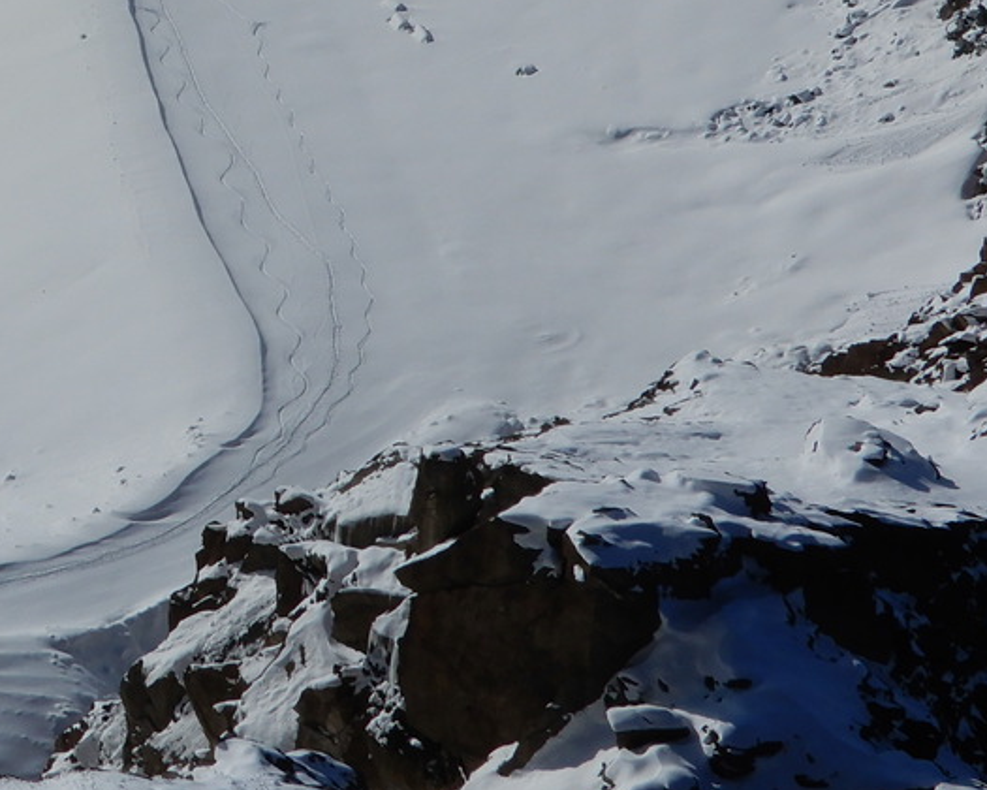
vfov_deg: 15.1
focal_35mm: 100
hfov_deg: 18.2
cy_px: -11
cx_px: -180
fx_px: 2921
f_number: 5.6
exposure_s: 1/1600
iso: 80
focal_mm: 7.5
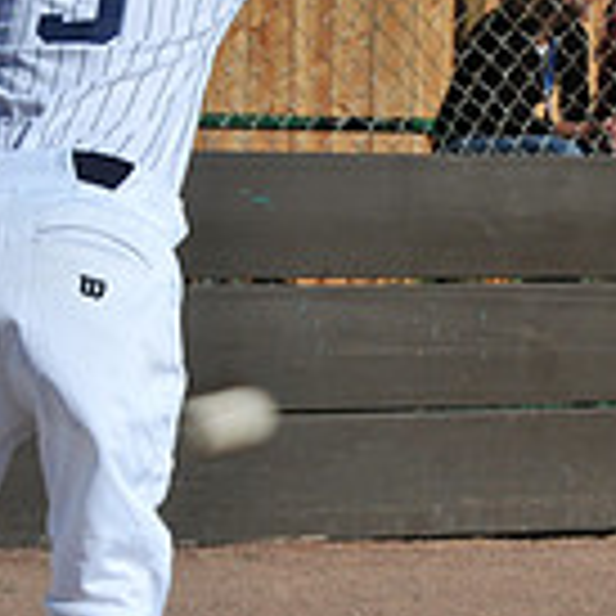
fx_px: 5975
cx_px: 279
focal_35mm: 297
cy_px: 357
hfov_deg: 5.9
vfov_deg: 5.9
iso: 200
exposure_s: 1/250
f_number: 11
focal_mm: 55
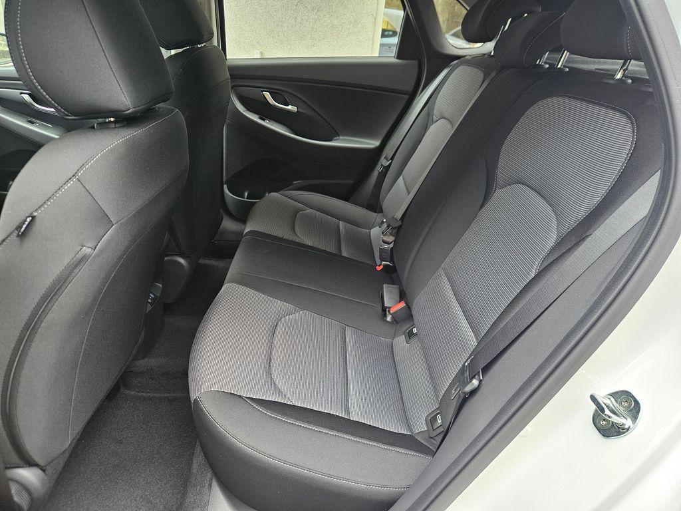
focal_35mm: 23
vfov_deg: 58.9
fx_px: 452
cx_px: 340
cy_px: 256
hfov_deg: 73.9
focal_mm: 5.4
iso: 320
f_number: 1.8
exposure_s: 1/100
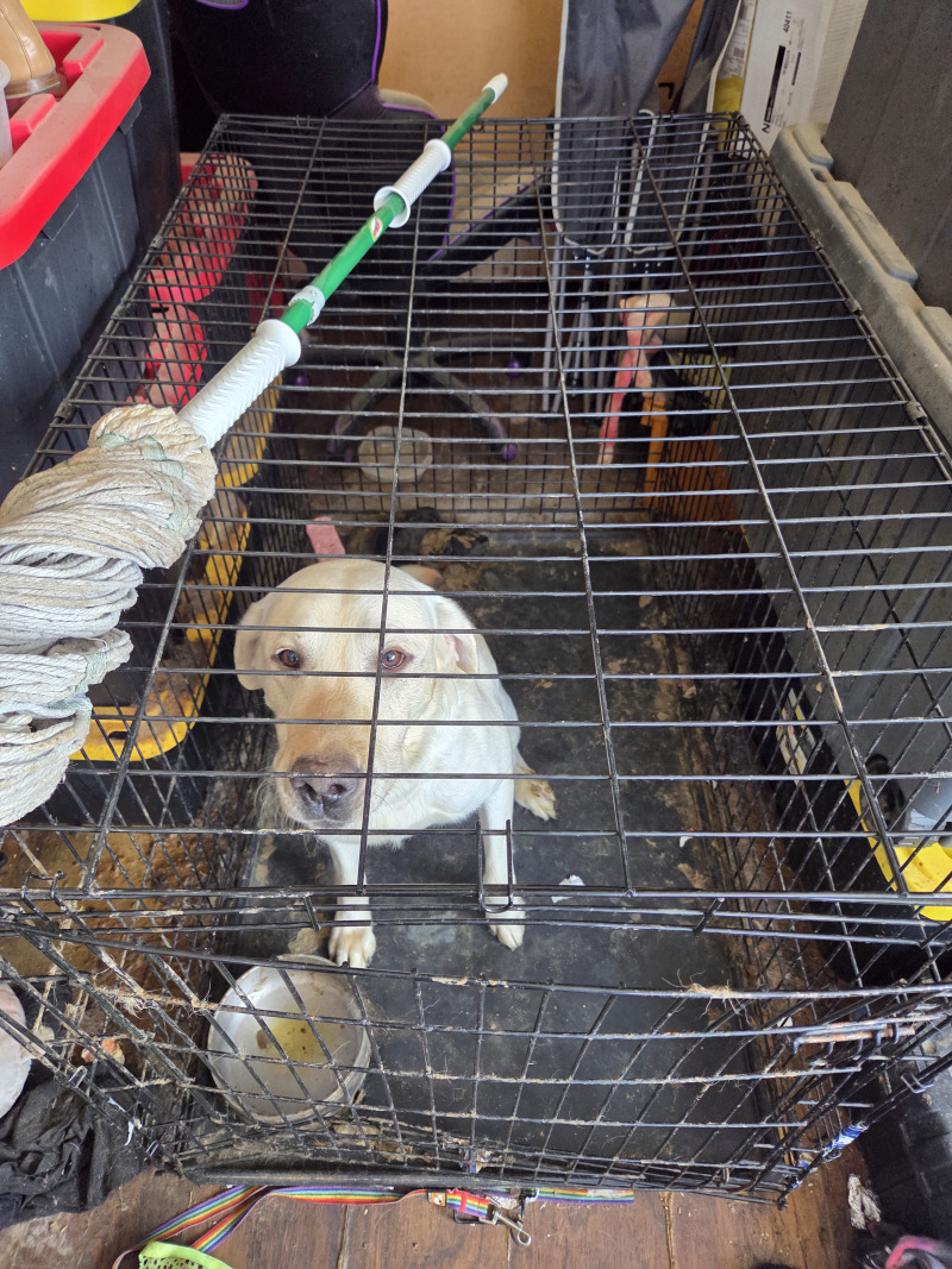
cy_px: 634
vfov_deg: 73.9
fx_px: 844
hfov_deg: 58.9
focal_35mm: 23
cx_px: 476
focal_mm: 5.4
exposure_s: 1/120
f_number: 1.8
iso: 320
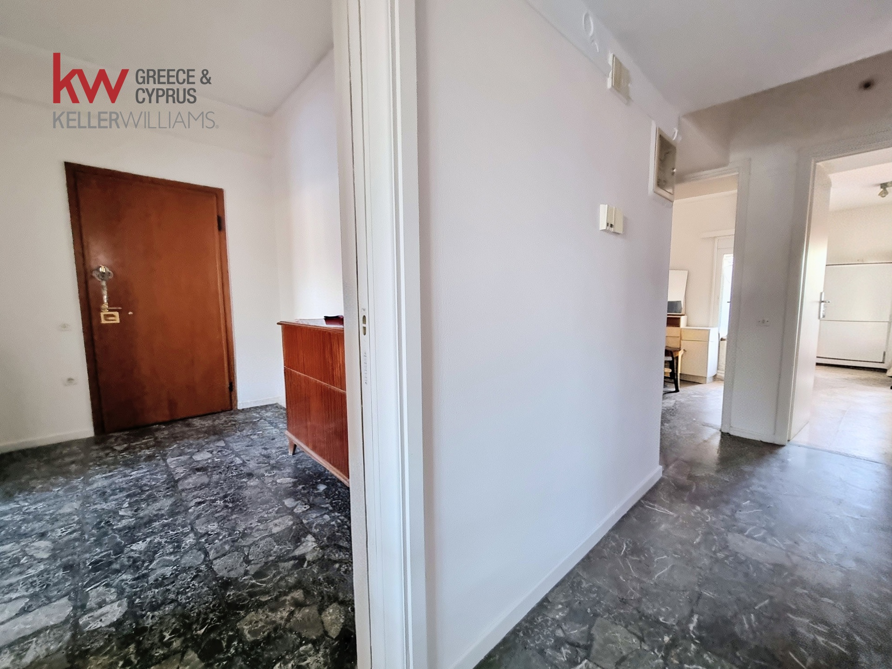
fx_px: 335
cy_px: 334
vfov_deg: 89.9
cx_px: 446
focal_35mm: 13
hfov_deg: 106.2
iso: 1000
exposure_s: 1/25
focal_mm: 2.2
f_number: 2.2
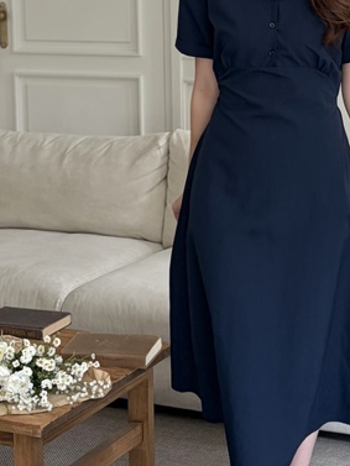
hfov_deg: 21.2
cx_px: 242
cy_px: 148
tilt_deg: -5.5
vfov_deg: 27.9
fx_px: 930
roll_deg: +1.5
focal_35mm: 69
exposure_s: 1/122
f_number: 1.6
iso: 80
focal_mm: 5.96
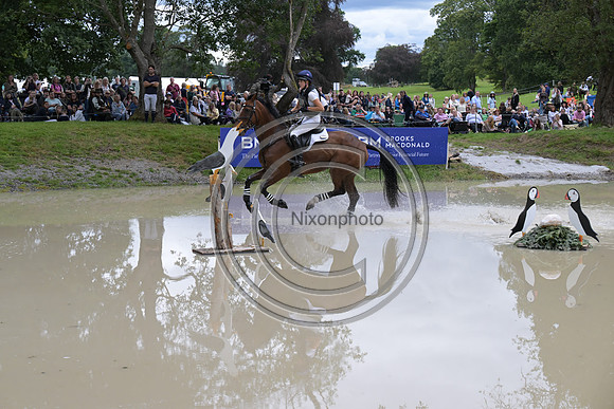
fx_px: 1194
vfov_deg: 19.5
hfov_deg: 28.8
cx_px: 307
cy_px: 204
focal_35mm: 70
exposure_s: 1/1250
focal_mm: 70
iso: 900
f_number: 5.6
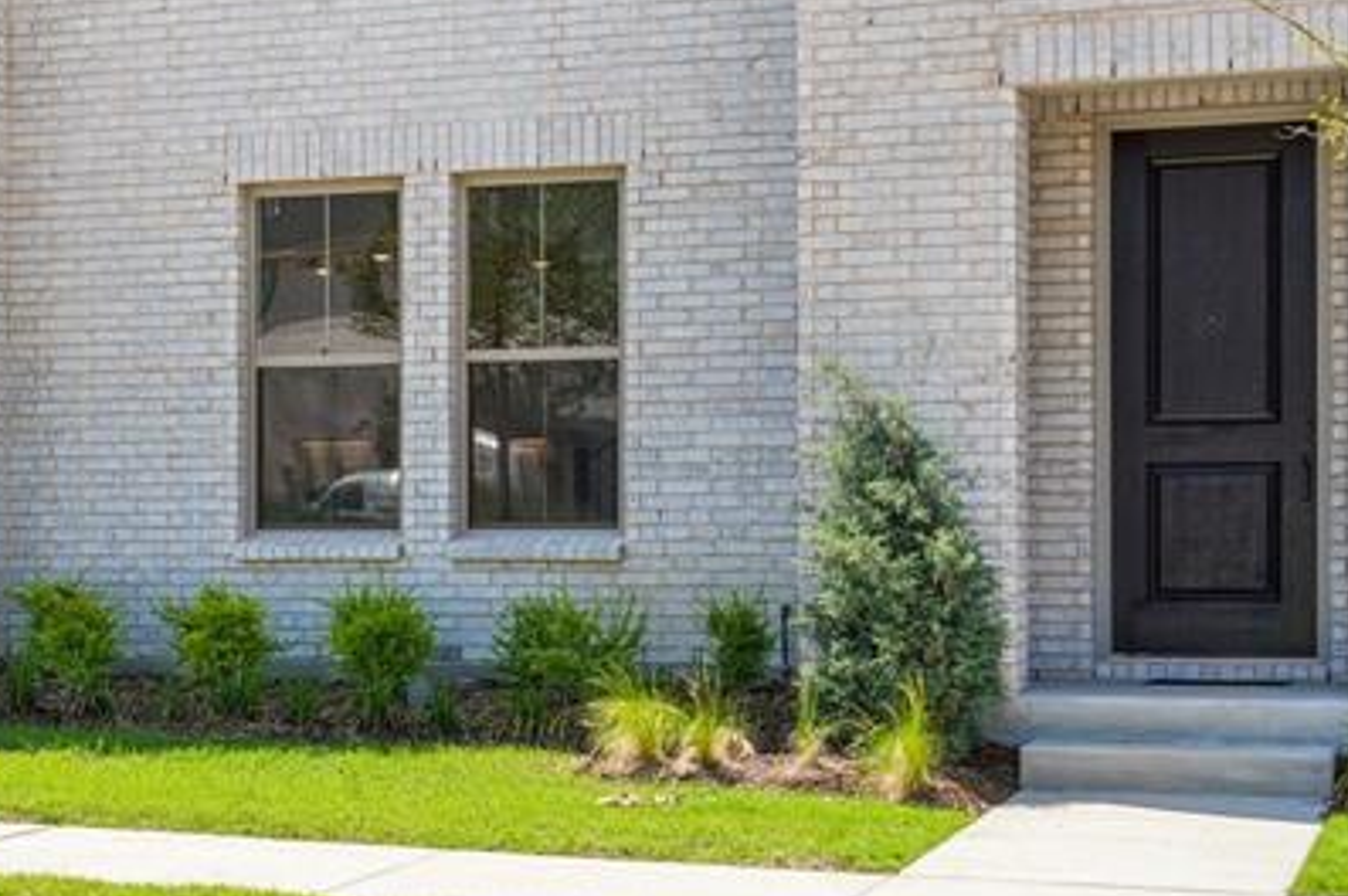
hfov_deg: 24.6
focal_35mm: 80
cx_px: 112
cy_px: -187
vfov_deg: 16.3
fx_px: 2993
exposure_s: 1/250
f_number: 8
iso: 100
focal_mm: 31
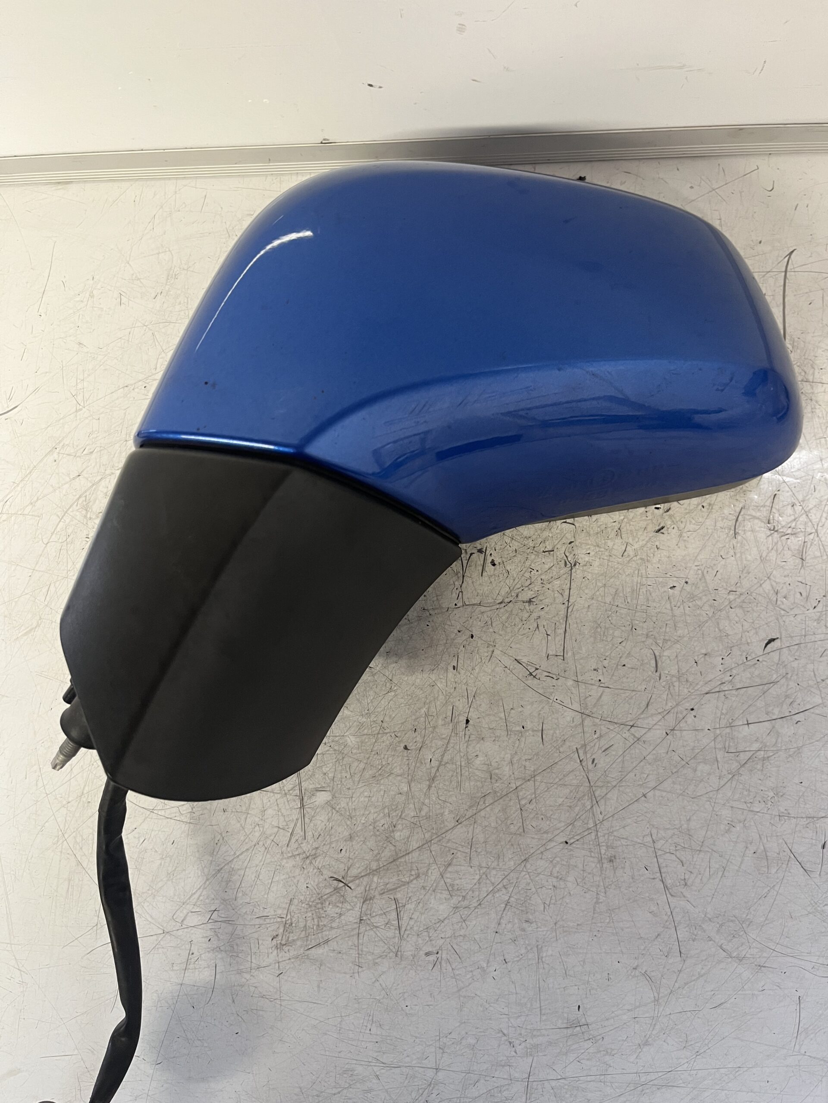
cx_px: 414
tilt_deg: -76.4
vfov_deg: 67.3
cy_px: 552
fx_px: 829
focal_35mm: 26
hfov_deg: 53.1
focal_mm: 5.1
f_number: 1.6
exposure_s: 1/50
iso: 160
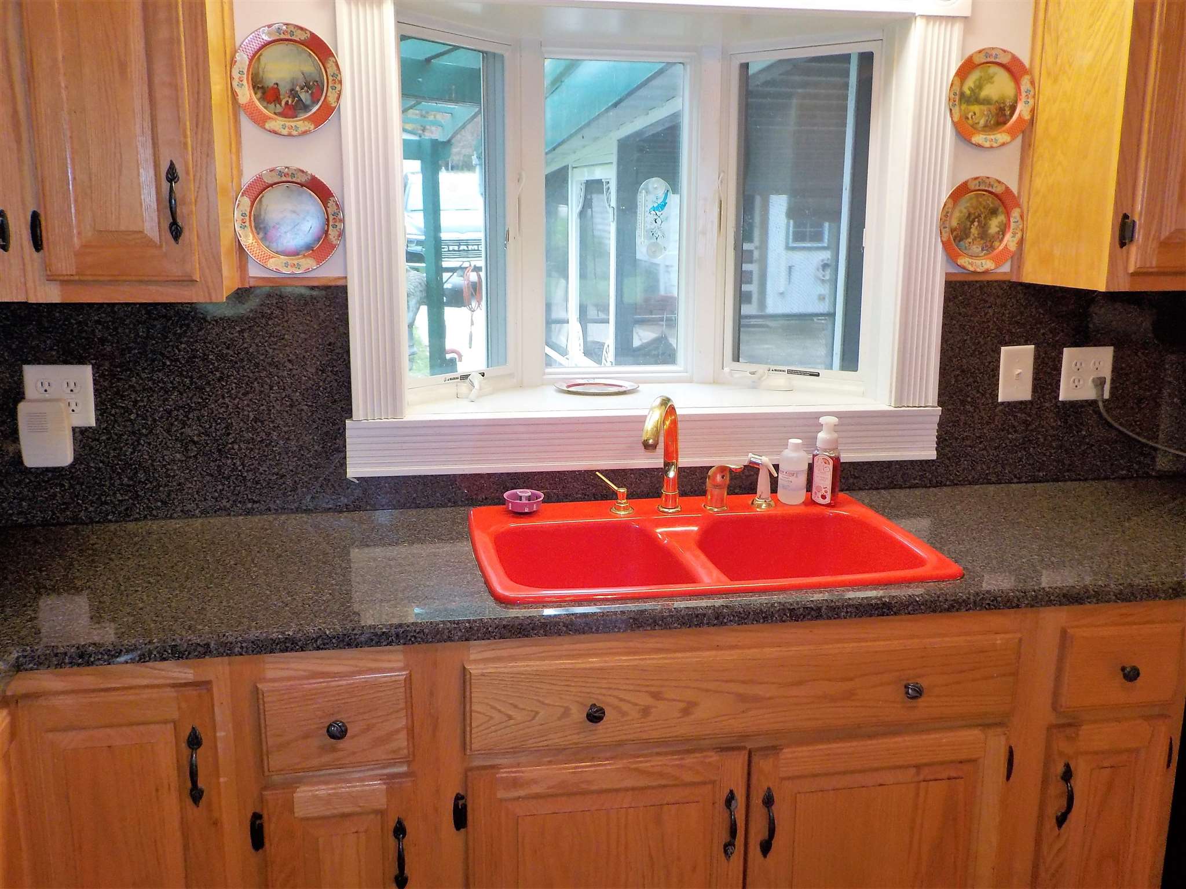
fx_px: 1028
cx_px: 593
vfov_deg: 46.8
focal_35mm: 30
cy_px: 444
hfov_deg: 60.0
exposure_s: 1/30
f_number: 3.3
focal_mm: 4.1
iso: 220
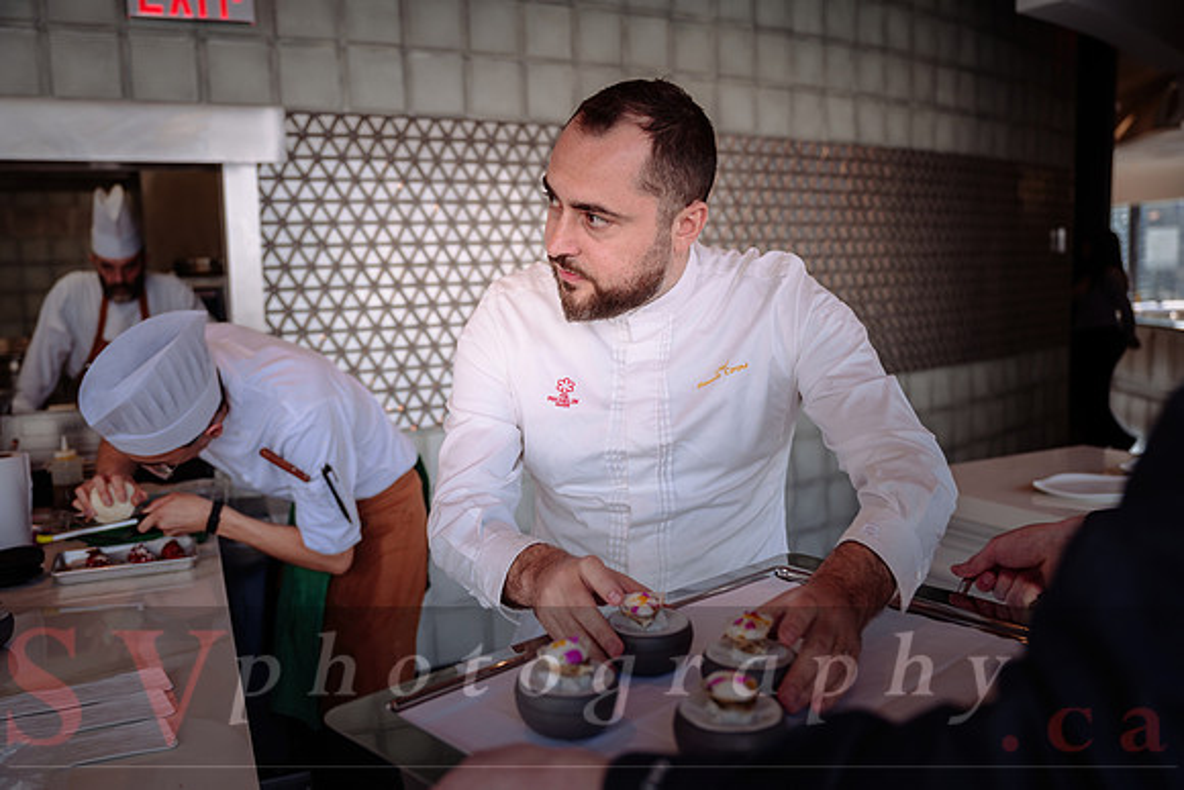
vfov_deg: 40.1
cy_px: 395
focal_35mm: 33
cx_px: 606
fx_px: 1081
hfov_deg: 57.4
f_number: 2.8
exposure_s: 1/100
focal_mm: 31.5
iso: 64
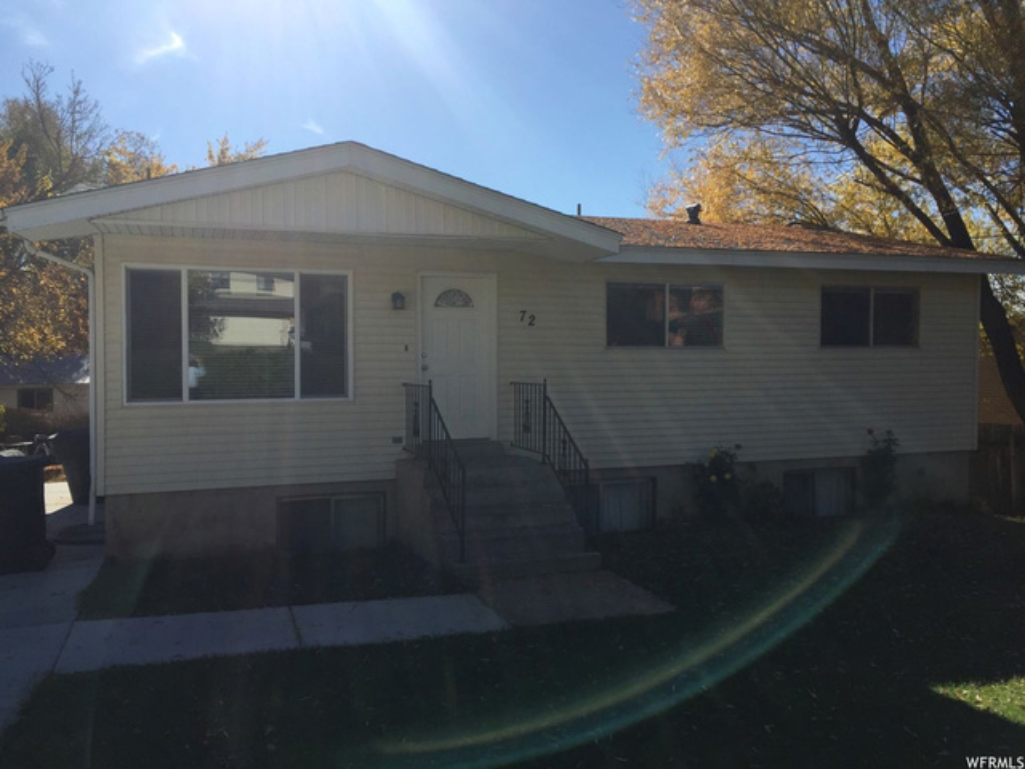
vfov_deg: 48.2
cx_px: 512
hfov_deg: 61.7
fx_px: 859
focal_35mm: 29
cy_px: 384
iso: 32
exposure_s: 1/2326
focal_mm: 4.15
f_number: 2.2
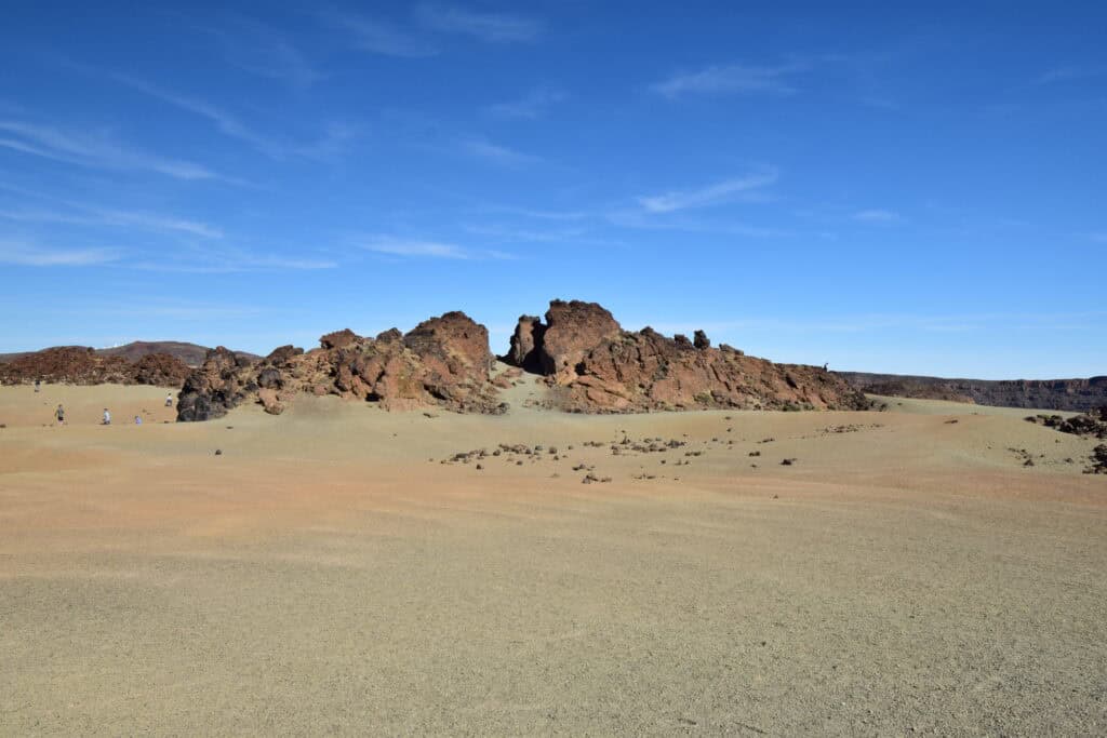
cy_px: 369
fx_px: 923
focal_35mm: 30
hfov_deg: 61.9
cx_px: 554
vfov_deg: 43.6
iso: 400
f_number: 14
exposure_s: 1/320
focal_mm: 20
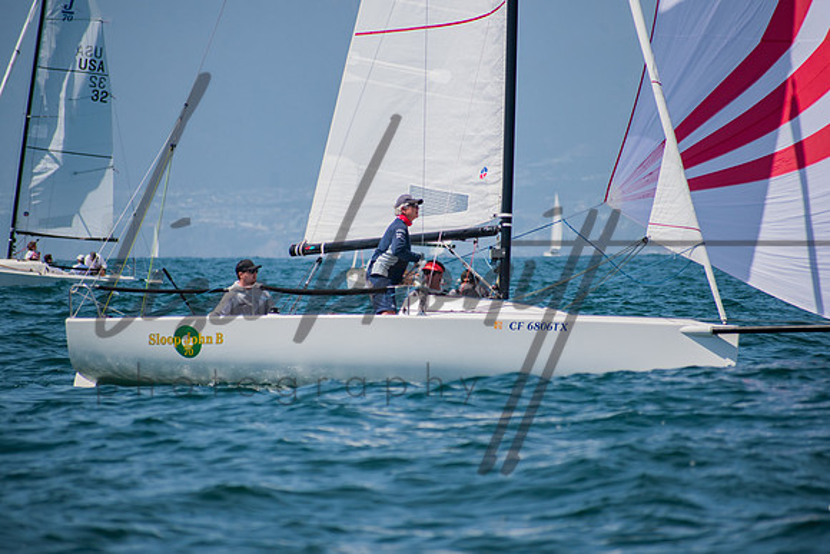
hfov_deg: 5.1
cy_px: 277
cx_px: 415
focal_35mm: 401
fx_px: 9239
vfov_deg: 3.4
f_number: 6.3
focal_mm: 260
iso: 200
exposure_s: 1/1000
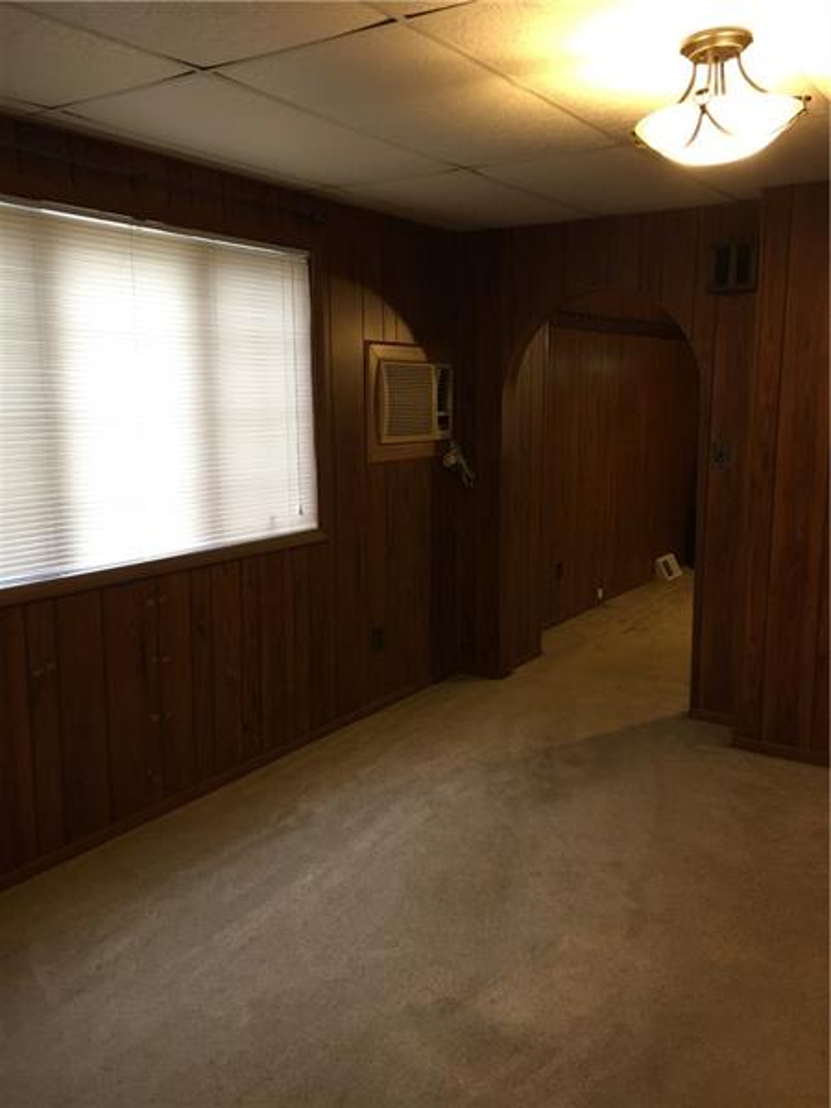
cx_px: 416
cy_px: 554
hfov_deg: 48.2
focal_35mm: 29
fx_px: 928
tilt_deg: -9.2
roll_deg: -0.2
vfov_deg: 61.7
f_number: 2.2
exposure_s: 1/15
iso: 64
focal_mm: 4.15
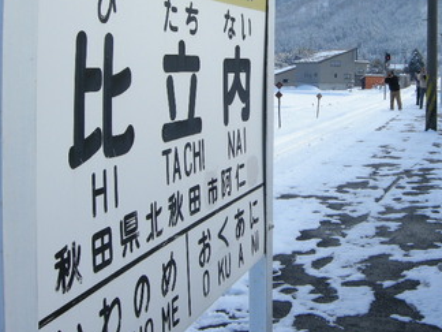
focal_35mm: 54
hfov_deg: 35.0
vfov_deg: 26.8
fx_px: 690
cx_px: 314
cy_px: 105
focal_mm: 7.5
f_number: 5.4
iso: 64
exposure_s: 1/214
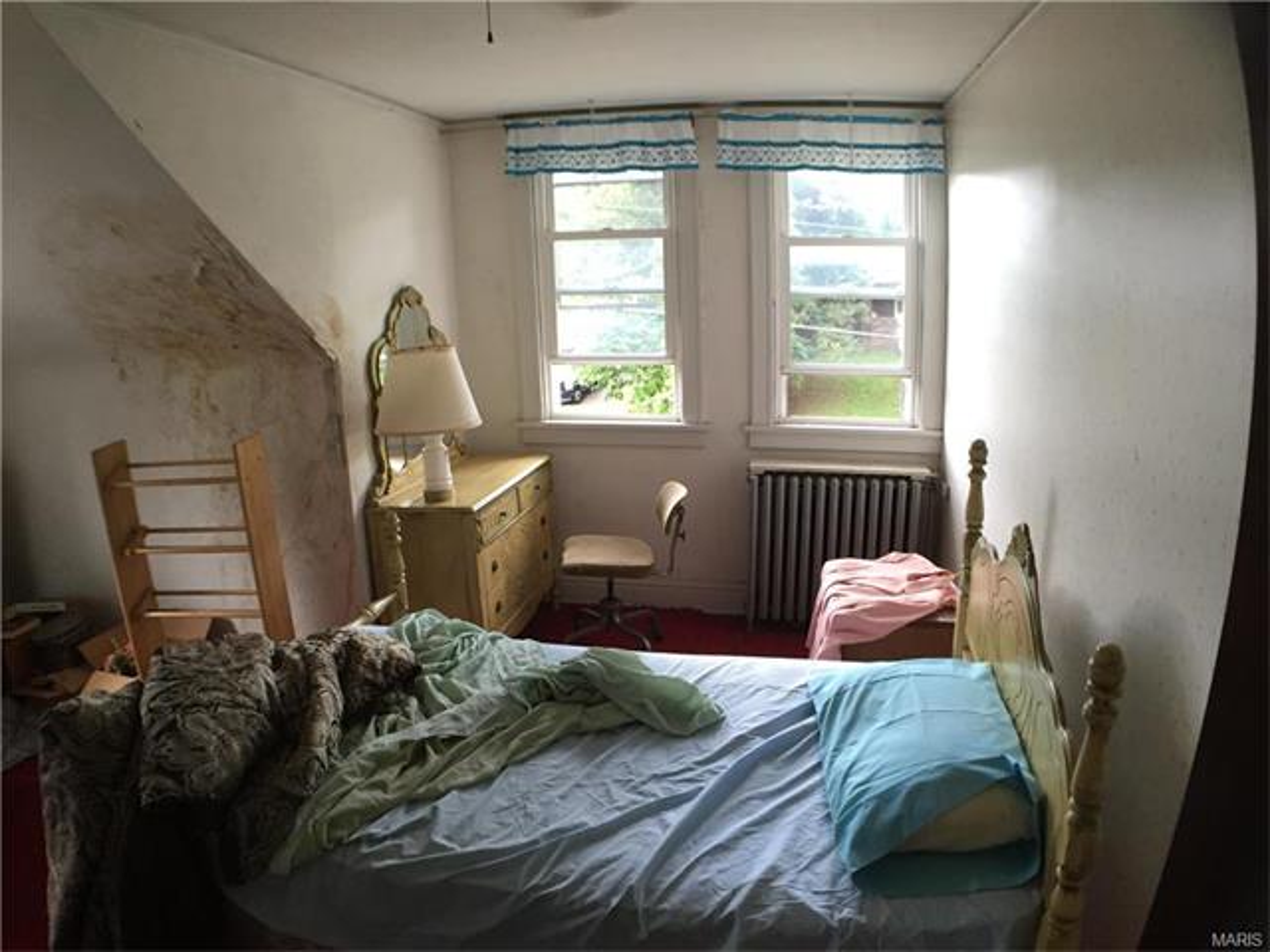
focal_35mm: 29
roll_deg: +1.3
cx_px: 635
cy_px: 476
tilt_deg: -15.5
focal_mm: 4.15
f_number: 2.2
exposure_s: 1/30
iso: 100
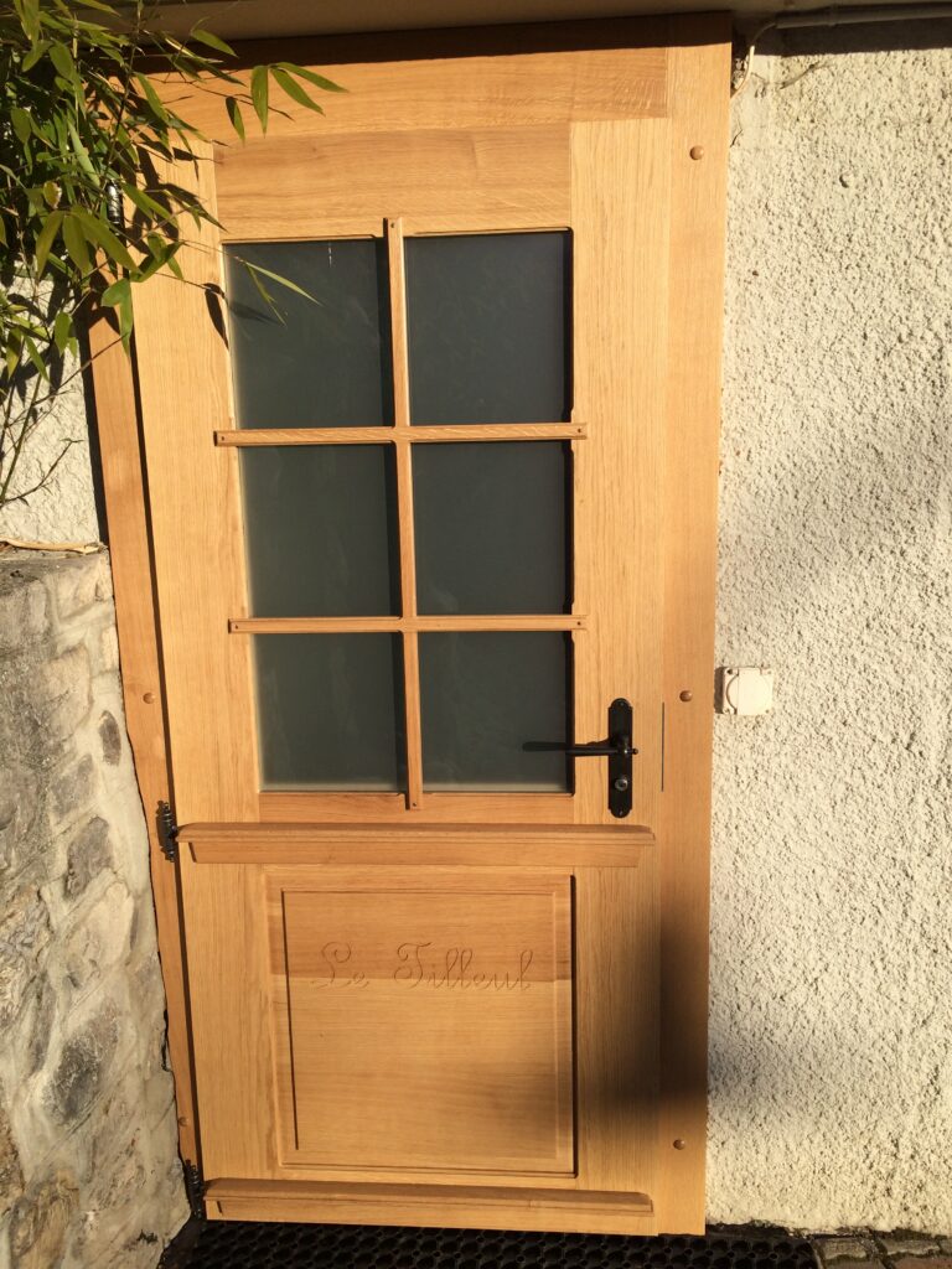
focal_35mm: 29
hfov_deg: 48.2
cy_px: 634
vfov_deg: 61.7
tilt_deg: -11.5
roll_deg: +0.8
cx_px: 476
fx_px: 1063
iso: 32
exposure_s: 1/1953
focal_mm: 4.15
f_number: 2.2
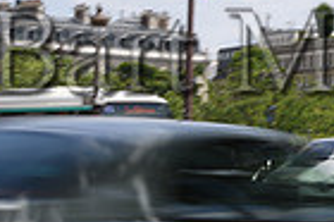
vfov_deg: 6.9
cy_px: 63
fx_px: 1844
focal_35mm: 199
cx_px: 637
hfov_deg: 9.7
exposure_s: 1/10
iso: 64
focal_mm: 48
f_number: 32
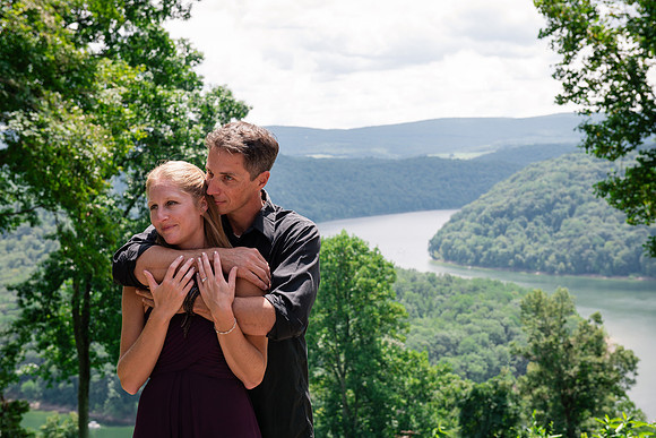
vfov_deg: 21.9
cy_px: 219
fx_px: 1130
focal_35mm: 62
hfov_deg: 32.4
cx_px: 328
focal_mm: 62
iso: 500
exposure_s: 1/400
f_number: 8
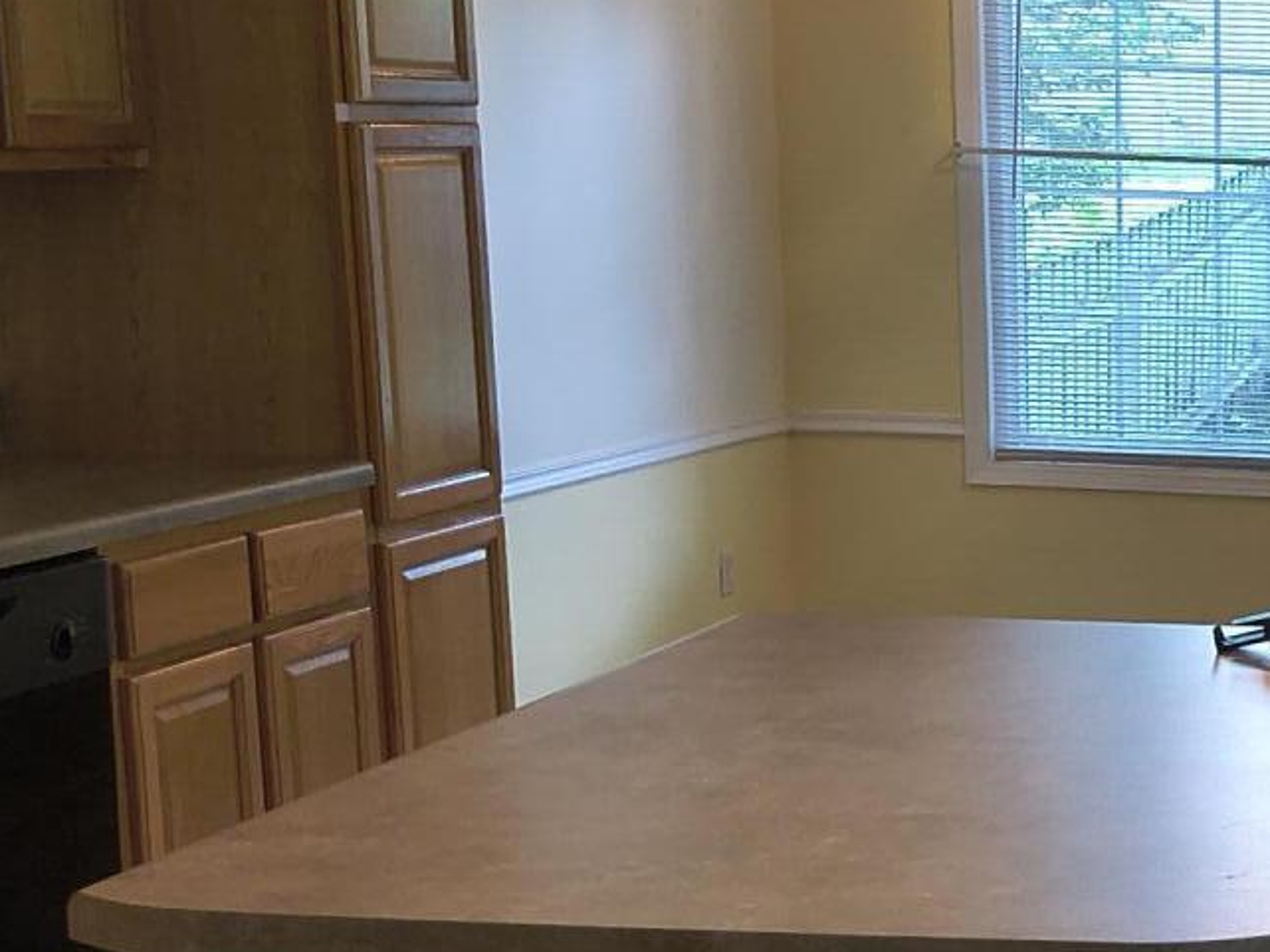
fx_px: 2862
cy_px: 651
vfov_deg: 18.8
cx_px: 1773
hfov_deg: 21.8
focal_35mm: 78
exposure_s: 1/120
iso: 729
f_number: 1.7
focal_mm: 4.68
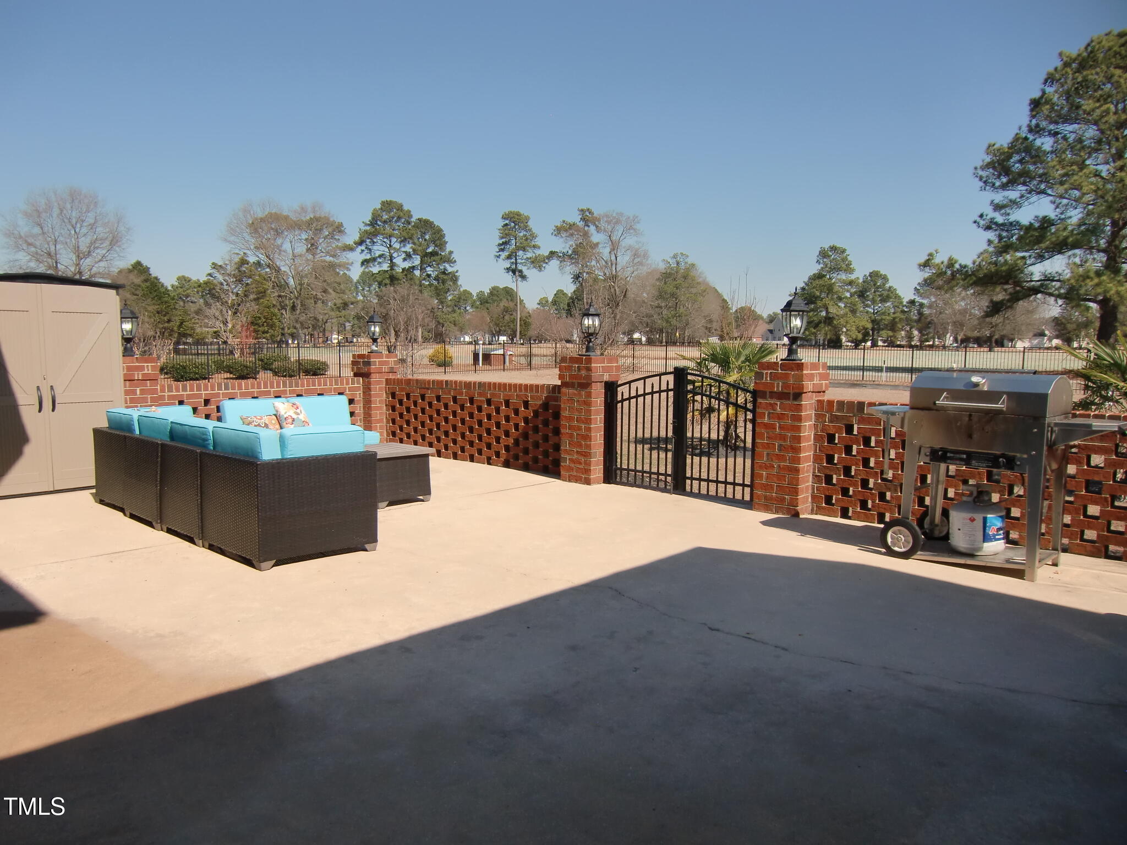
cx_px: 564
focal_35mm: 24
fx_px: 781
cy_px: 422
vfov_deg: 56.8
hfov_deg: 71.6
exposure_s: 1/200
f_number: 7.5
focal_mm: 4.3
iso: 64
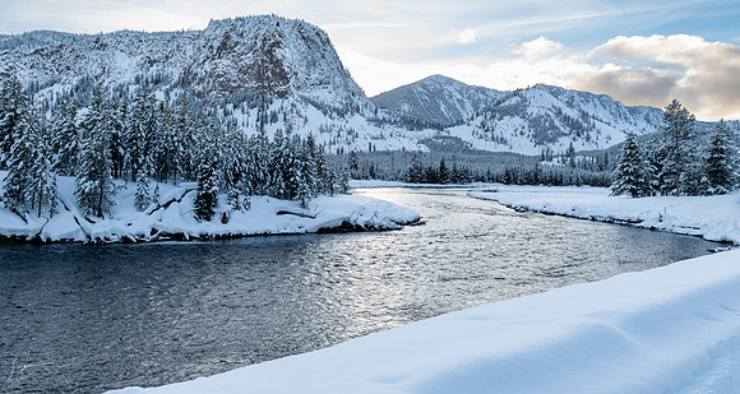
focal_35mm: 26
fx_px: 510
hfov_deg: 71.9
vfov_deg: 41.9
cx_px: 370
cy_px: 148
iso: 280
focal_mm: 24
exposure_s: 1/200
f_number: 8
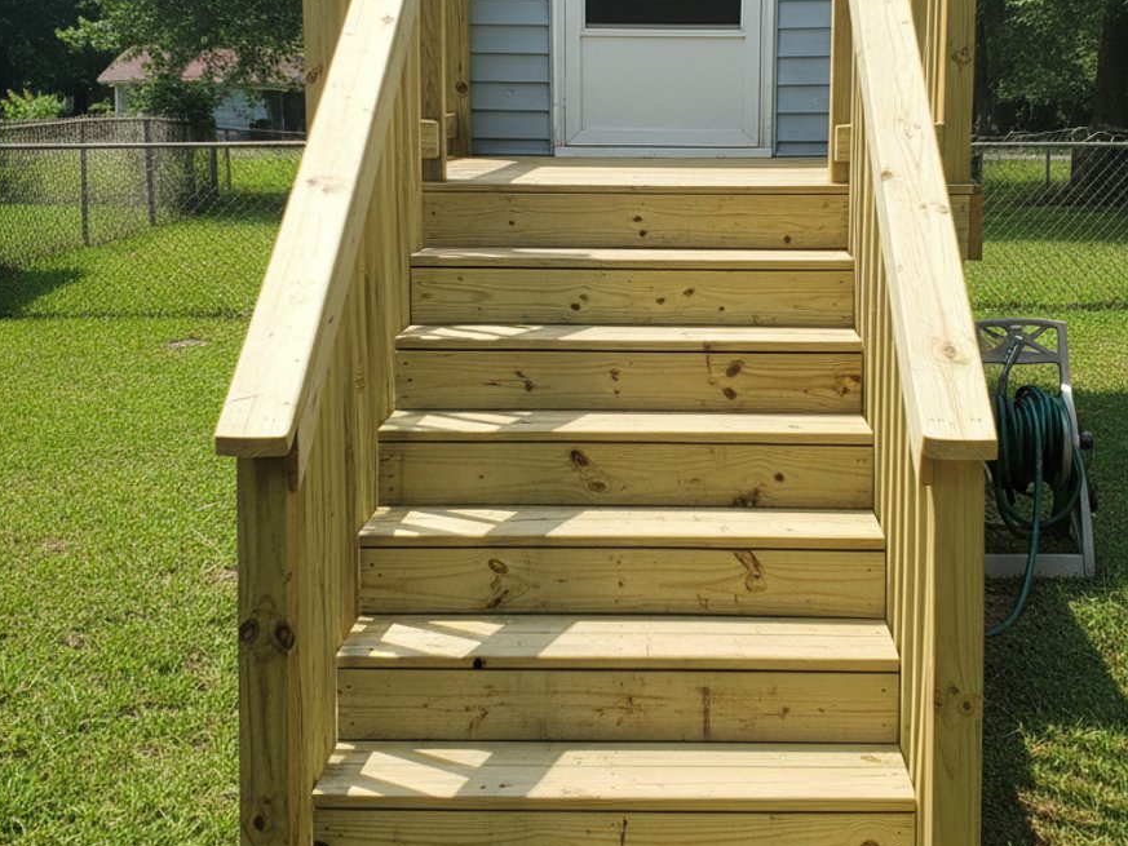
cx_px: 685
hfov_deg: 54.9
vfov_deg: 42.4
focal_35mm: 33
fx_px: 1075
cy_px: 287
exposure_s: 1/260
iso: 725
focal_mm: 6.8
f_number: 1.68
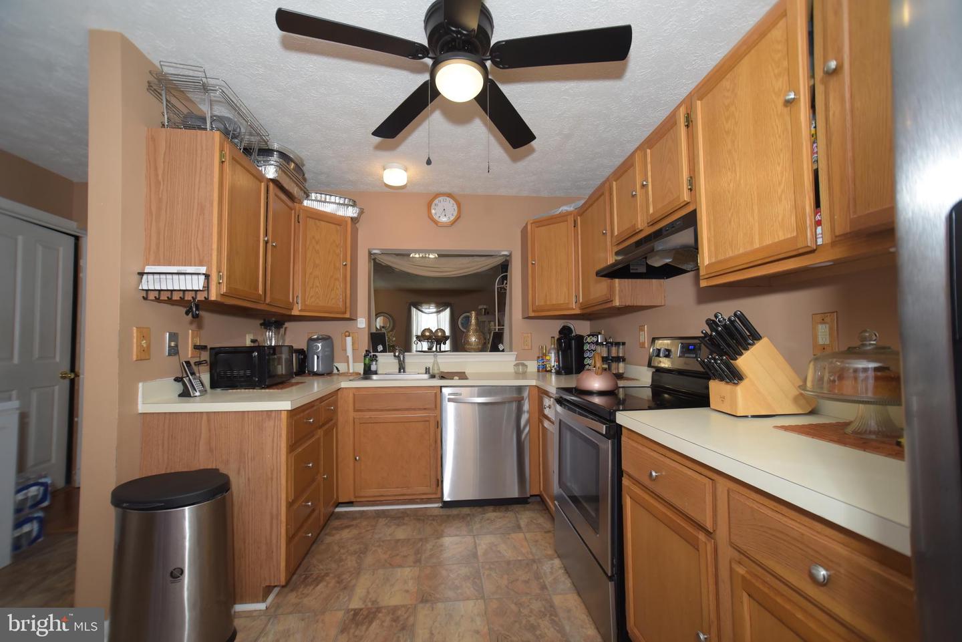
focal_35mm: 15
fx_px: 401
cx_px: 481
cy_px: 321
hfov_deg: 100.4
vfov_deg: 77.4
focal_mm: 15
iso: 1000
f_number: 6.3
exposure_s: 1/125
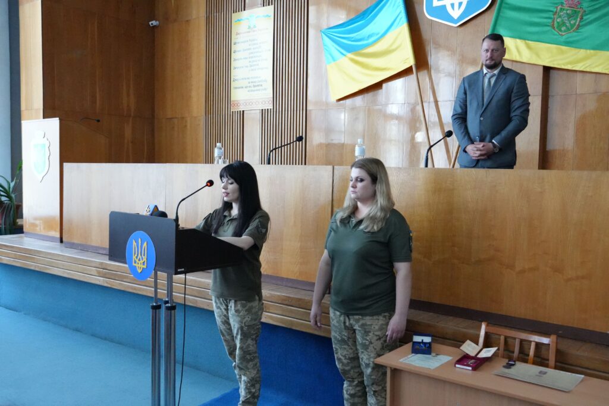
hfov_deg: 55.1
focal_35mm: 34
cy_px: 203
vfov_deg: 38.3
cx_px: 304
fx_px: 583
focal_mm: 23
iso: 6400
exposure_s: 1/125
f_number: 4
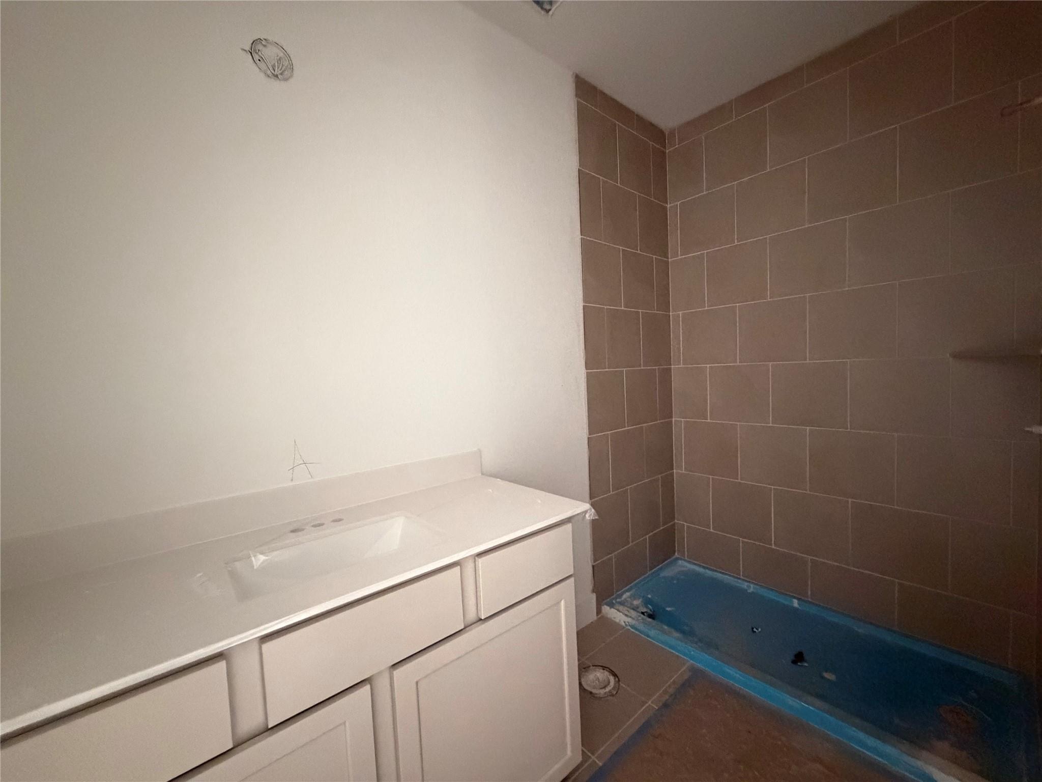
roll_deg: +2.7
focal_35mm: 14
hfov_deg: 102.1
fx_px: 421
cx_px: 521
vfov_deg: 85.7
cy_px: 391
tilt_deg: -3.3
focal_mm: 2.22
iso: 1250
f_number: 2.2
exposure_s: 1/60
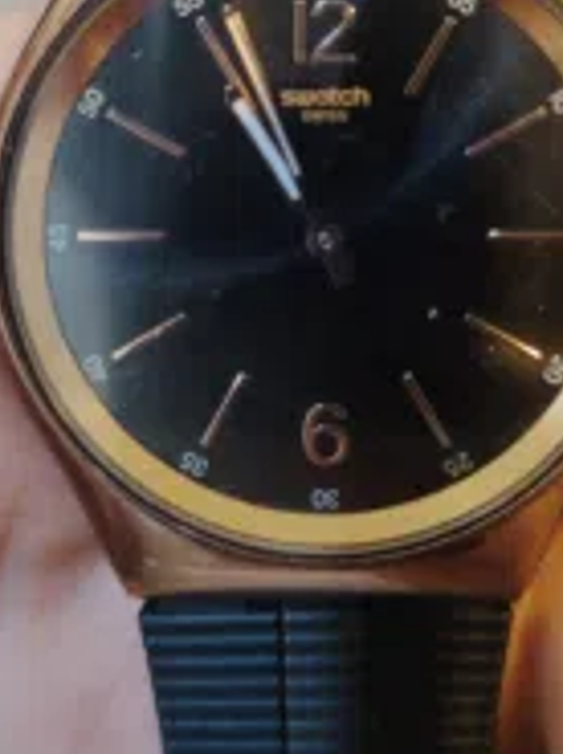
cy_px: 224
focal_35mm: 52
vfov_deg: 36.3
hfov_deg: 27.9
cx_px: 330
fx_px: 1132
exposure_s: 1/25
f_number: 1.75
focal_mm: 5.25
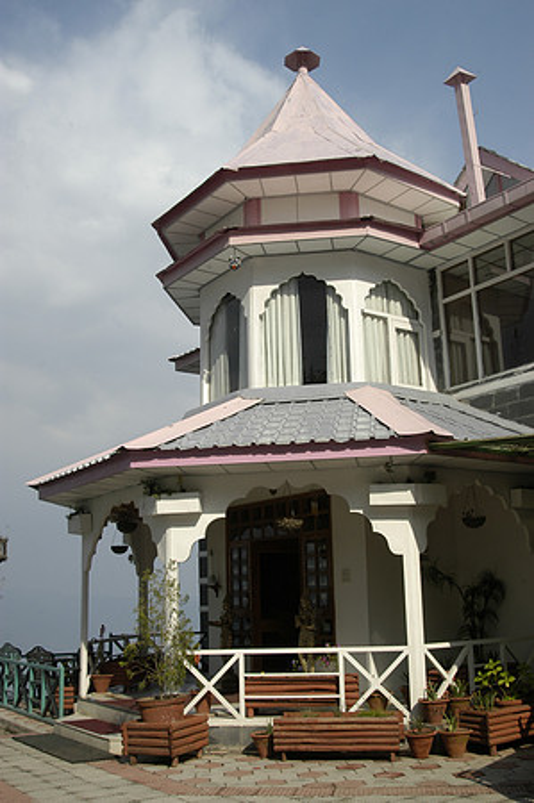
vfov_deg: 53.2
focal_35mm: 36
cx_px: 267
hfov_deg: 36.8
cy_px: 402
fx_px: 803
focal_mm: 24
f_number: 13
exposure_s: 1/180
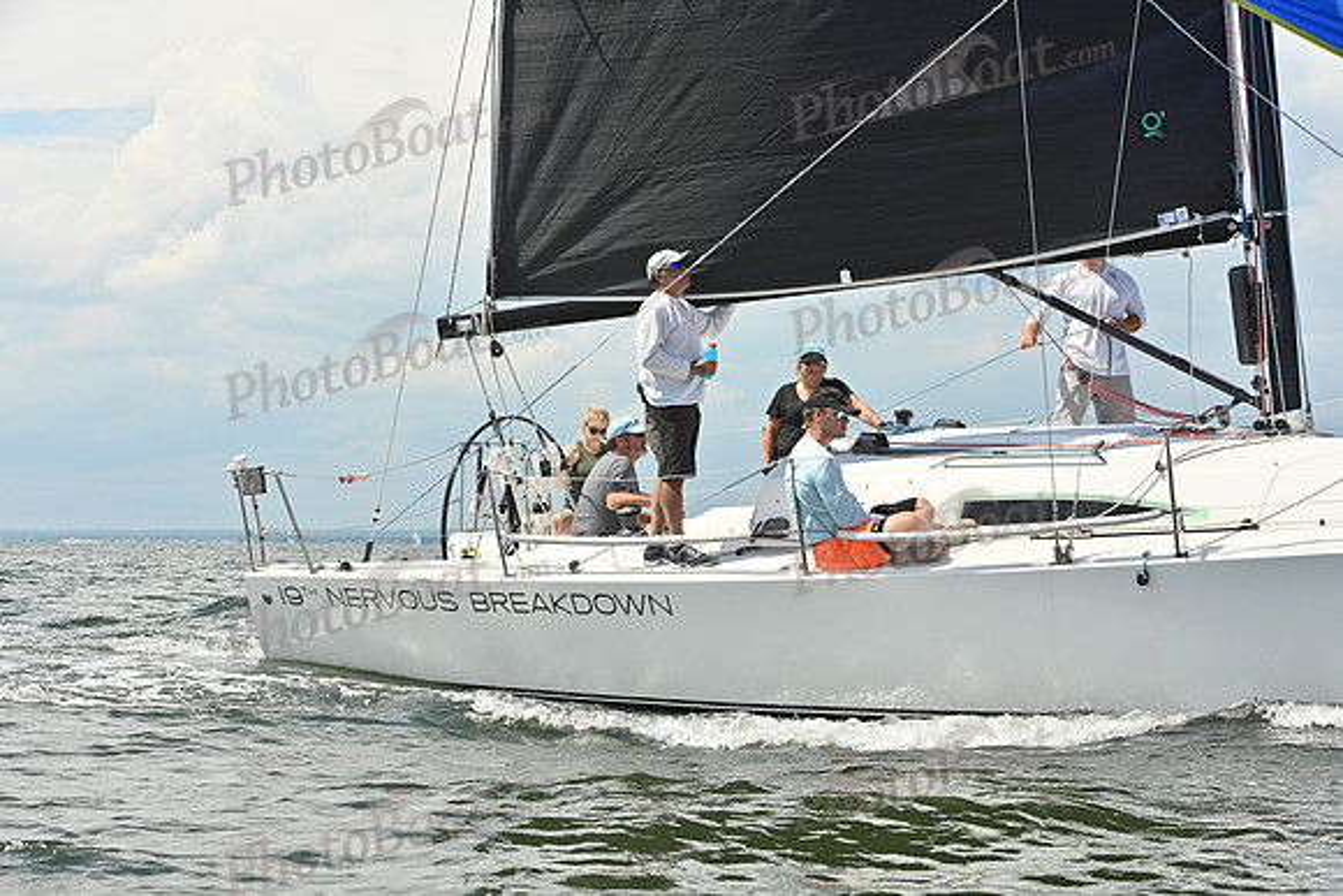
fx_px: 2612
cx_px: 672
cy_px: 448
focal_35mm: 70
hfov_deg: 28.8
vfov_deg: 19.5
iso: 320
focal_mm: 70
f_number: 8
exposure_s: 1/1250
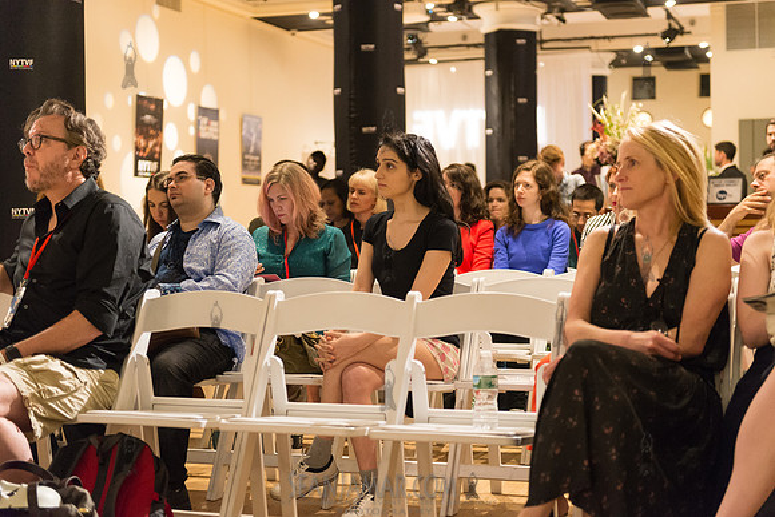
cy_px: 258
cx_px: 388
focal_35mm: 60
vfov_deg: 22.6
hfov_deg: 33.4
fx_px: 1292
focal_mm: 60
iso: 4000
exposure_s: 1/200
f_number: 2.8
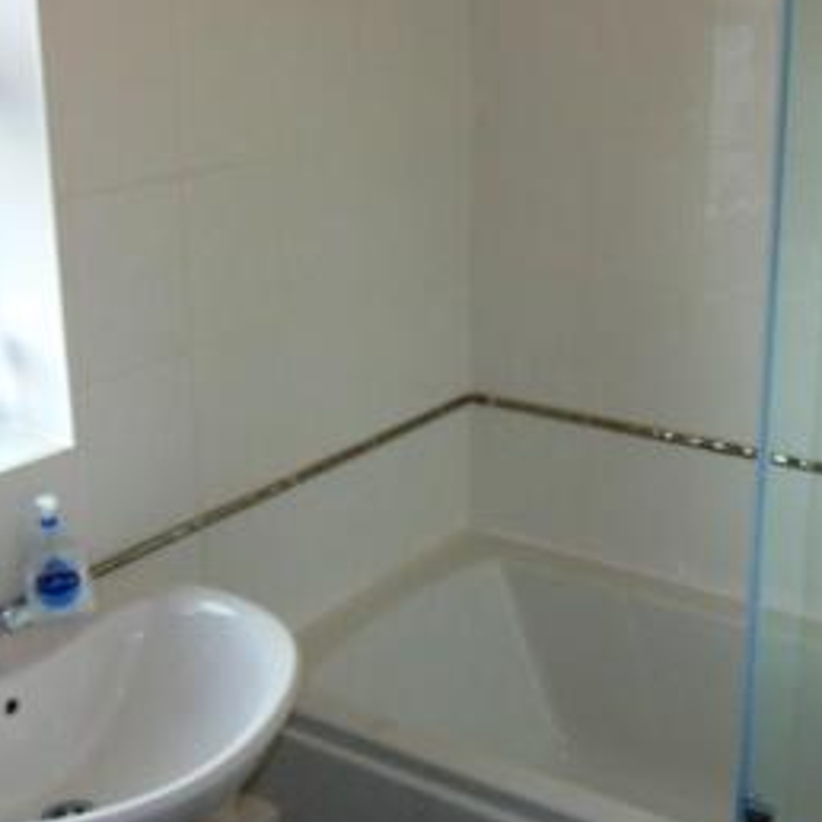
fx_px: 1343
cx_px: 460
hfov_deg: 34.0
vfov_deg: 33.9
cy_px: 339
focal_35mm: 50
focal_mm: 4.5
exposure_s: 1/60
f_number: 3
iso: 80
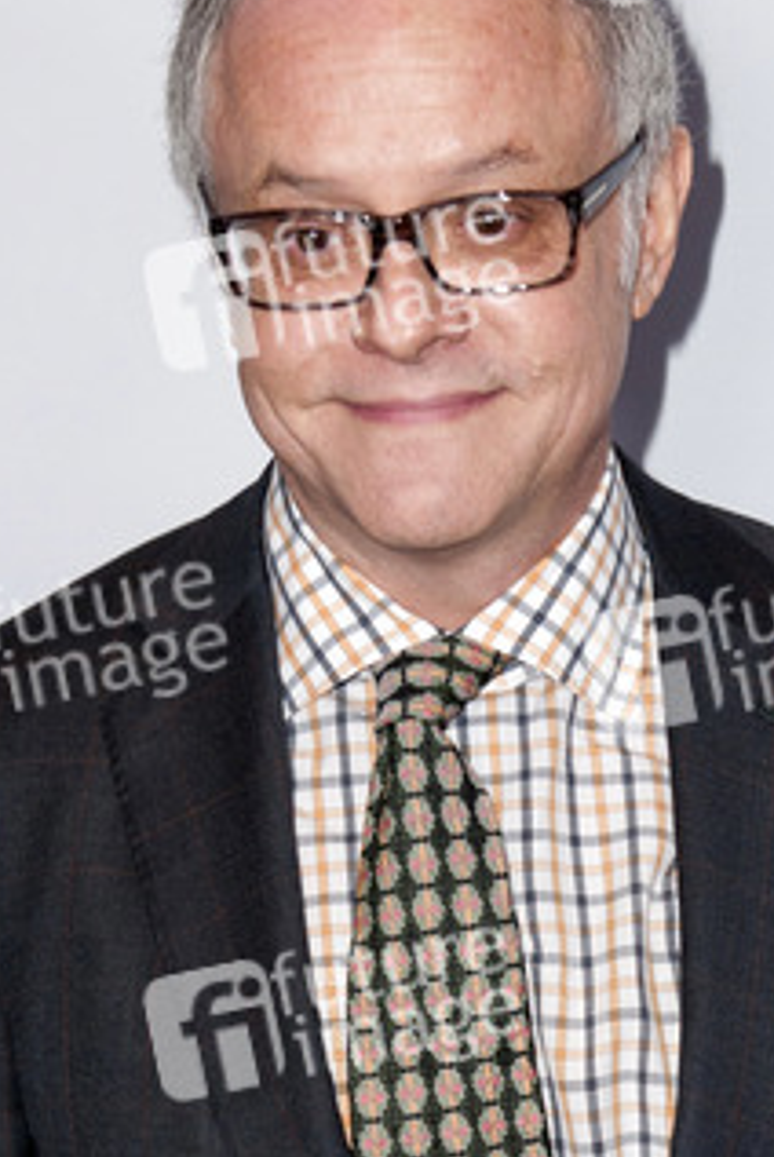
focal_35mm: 63
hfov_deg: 21.6
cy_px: 467
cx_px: 440
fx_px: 2027
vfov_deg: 31.8
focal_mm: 50
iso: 500
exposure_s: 1/400
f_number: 4.5
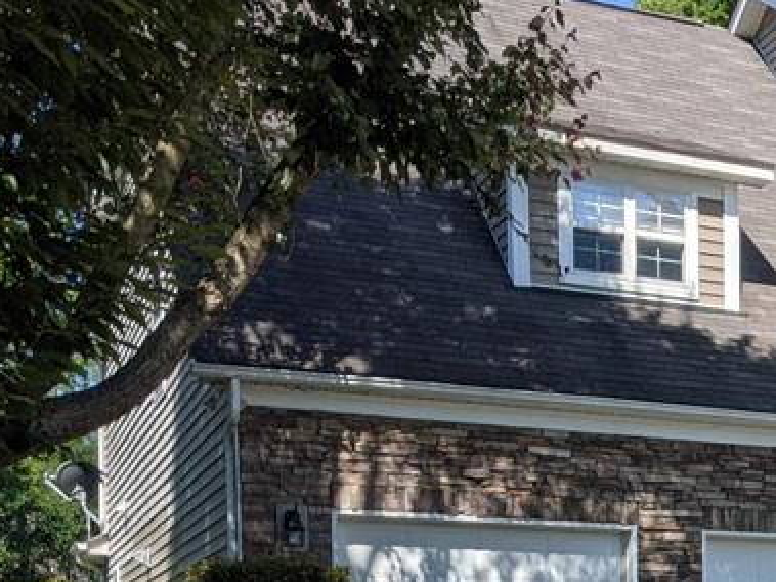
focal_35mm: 73
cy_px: 687
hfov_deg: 24.1
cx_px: 942
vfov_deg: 19.1
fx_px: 1636
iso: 56
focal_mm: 4.38
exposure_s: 1/3906
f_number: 1.73
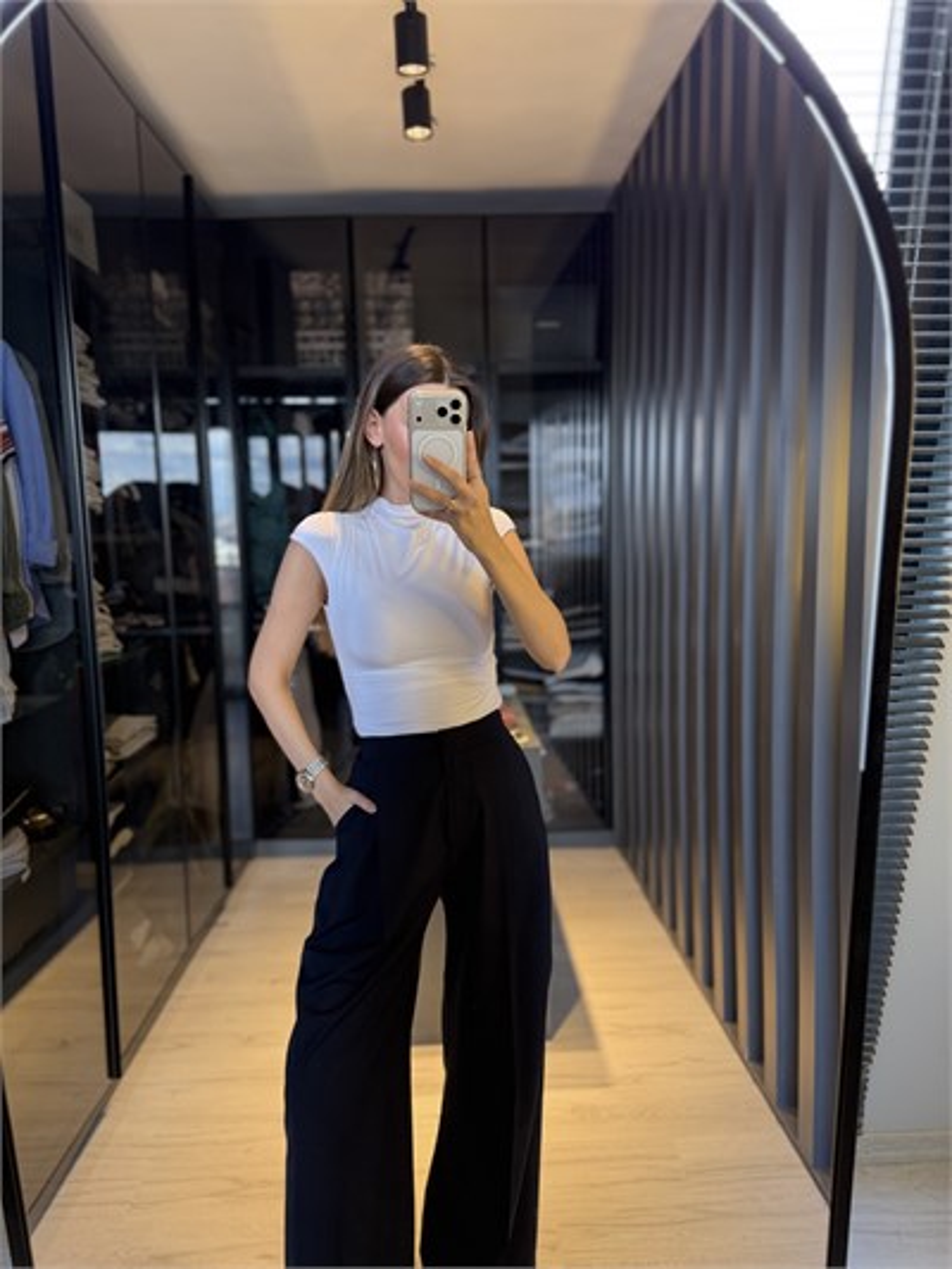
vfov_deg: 71.6
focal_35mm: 24
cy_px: 634
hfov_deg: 56.8
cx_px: 476
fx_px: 880
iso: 200
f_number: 1.78
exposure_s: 1/90
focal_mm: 6.76
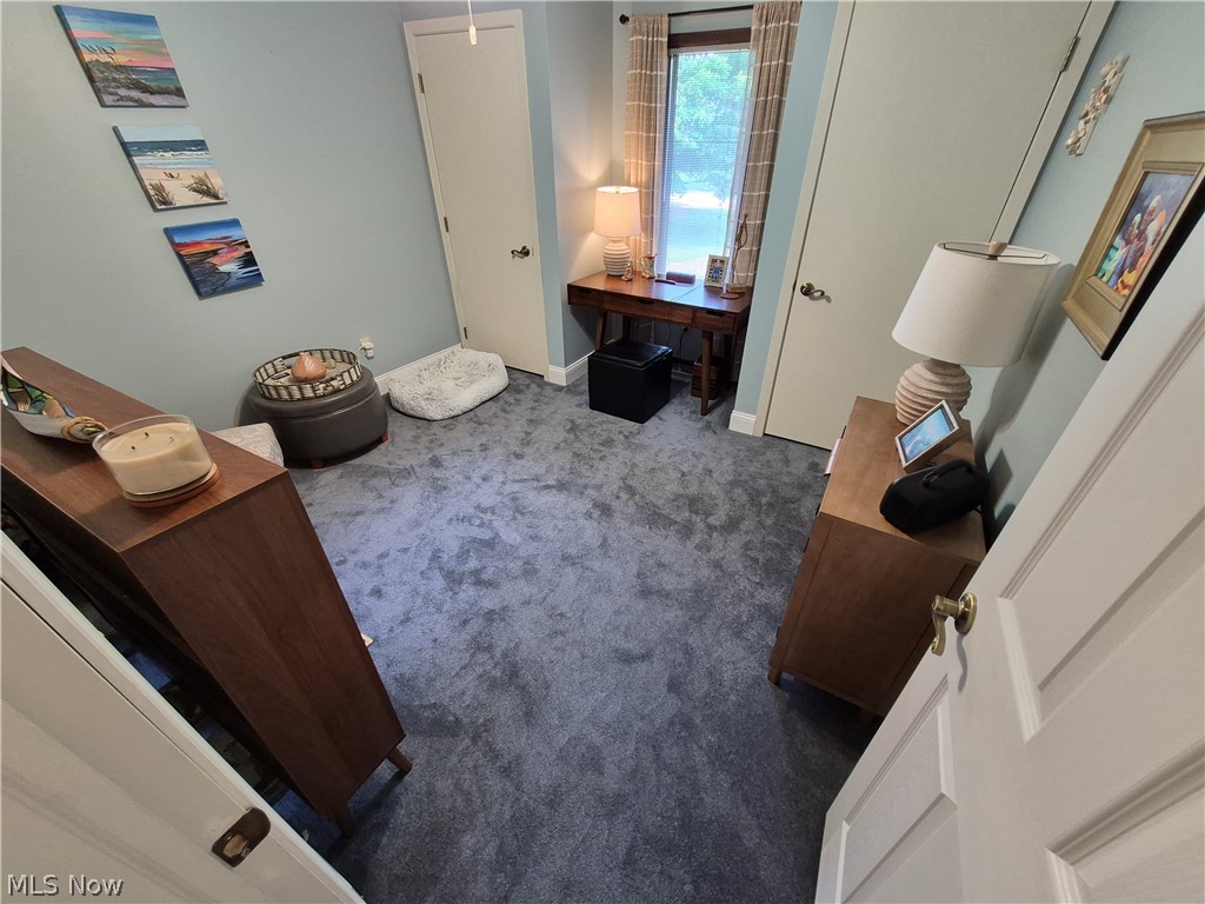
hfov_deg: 106.2
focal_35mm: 13
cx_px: 602
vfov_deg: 89.9
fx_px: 453
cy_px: 452
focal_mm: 1.74
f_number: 2.2
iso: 320
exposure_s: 1/60
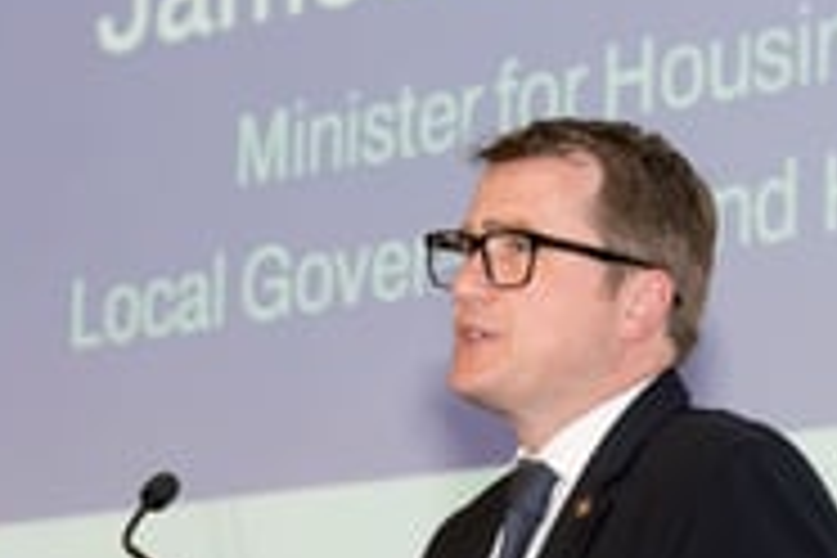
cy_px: 470
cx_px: 194
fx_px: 5091
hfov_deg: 9.4
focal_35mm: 219
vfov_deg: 6.3
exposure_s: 1/250
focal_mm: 102
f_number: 6.3
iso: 1000
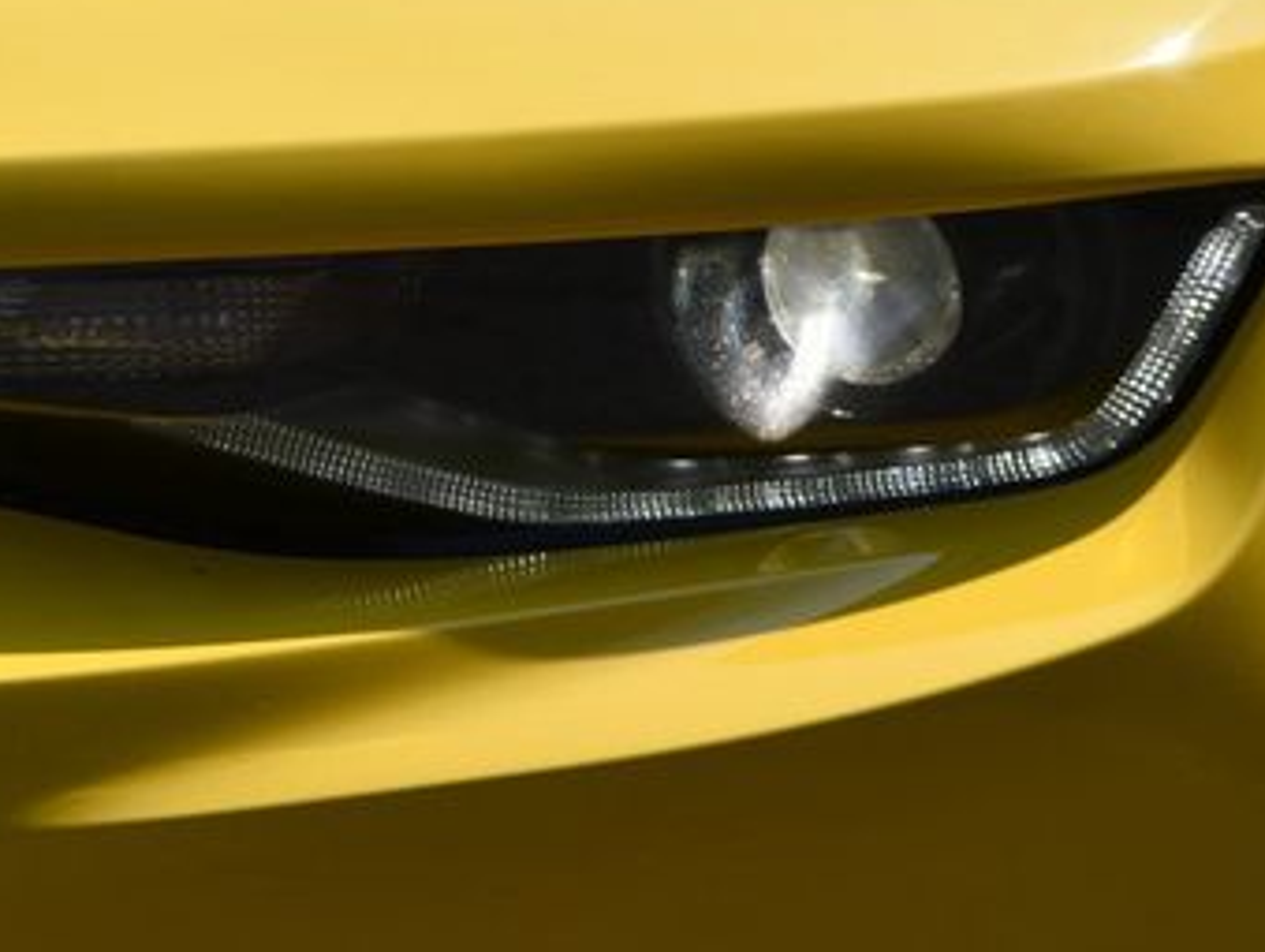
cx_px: 578
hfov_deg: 9.3
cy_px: 325
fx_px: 7756
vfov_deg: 7.0
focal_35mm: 212
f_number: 9
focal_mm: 78
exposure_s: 1/320
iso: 100
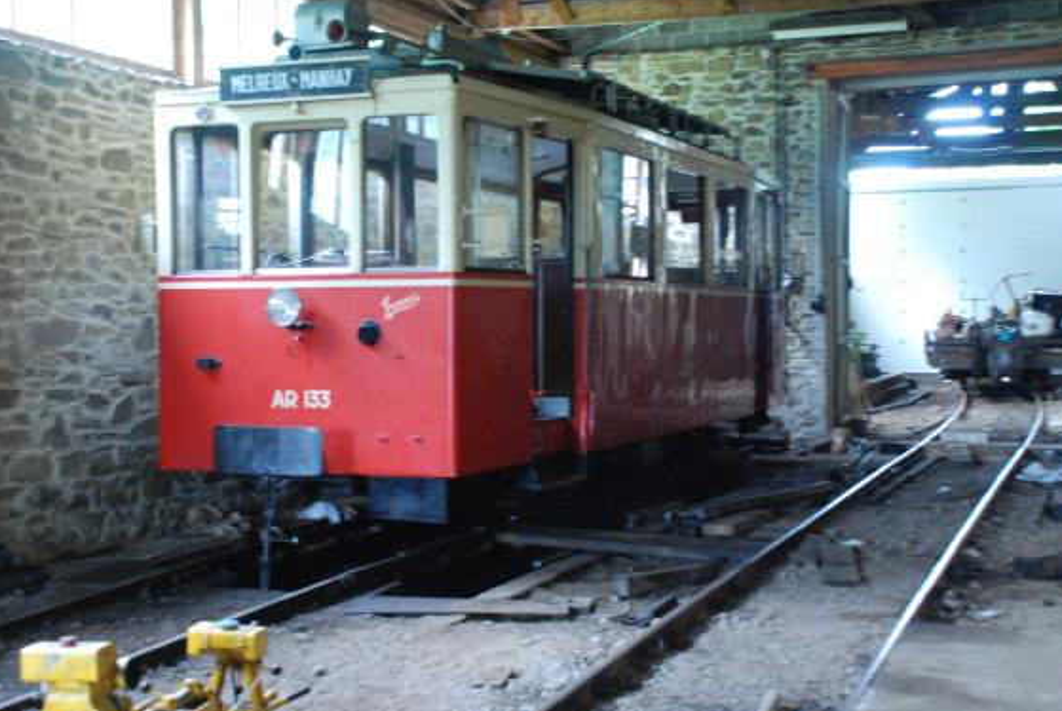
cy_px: 310
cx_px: 481
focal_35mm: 55
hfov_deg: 36.2
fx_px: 1624
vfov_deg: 24.7
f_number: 4.2
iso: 1600
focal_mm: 32
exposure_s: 1/10
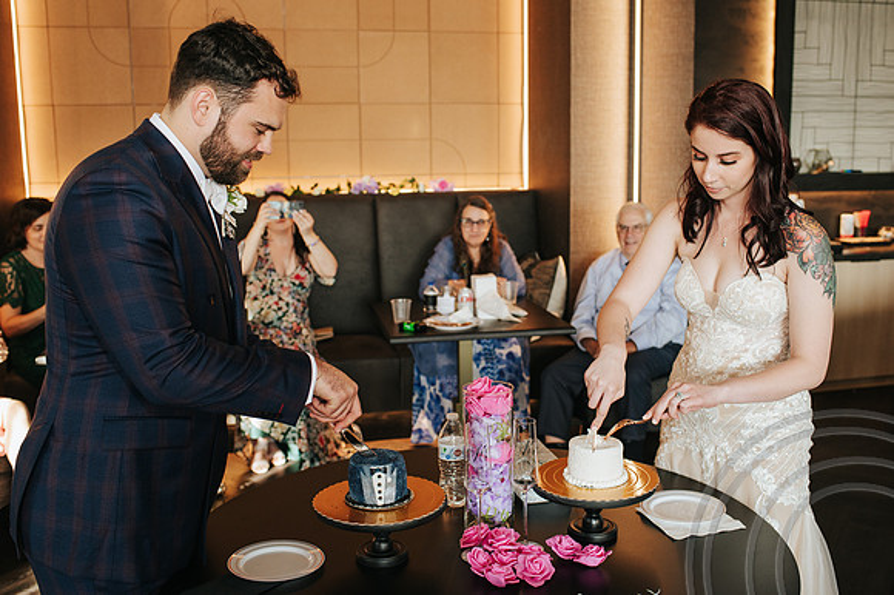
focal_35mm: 36
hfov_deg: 52.5
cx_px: 466
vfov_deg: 36.4
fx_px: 905
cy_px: 285
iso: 1000
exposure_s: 1/160
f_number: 3.5
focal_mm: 35
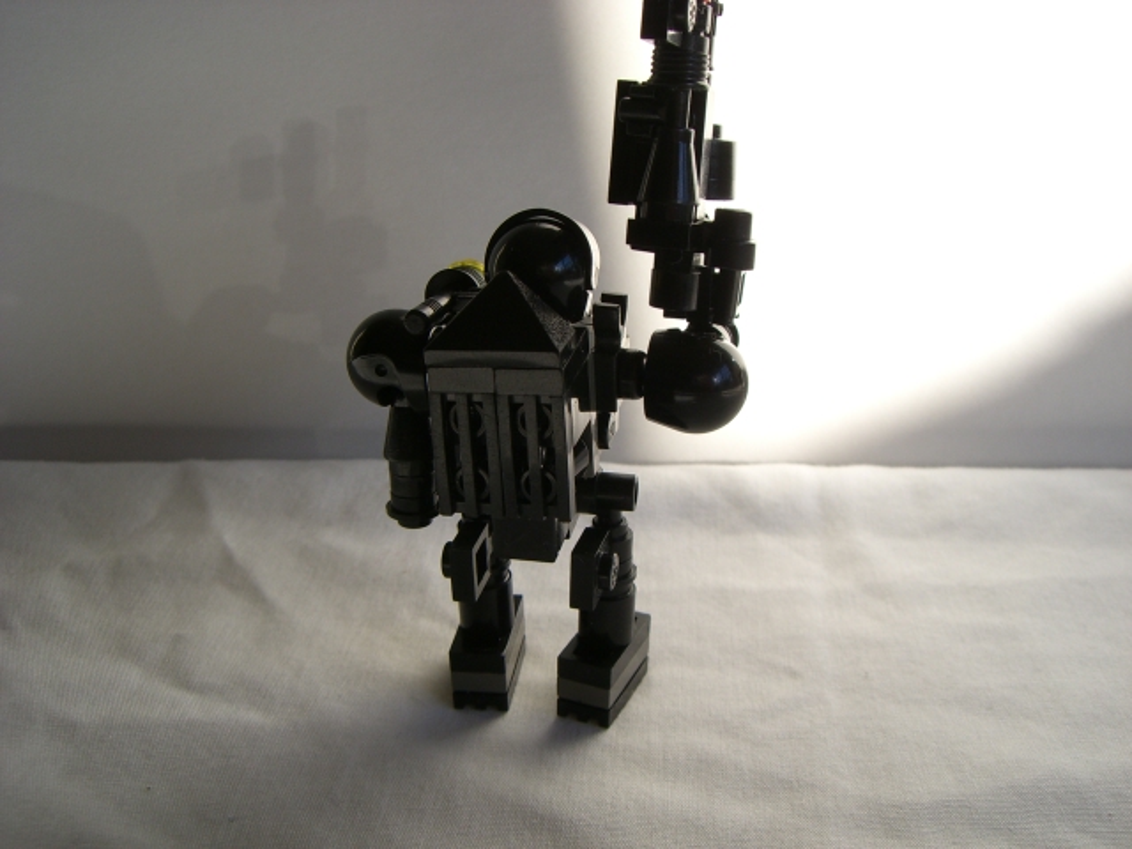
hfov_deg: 49.0
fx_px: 1243
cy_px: 424
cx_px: 566
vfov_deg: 37.7
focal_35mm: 38
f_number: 4.3
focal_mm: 6.2
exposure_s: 1/200
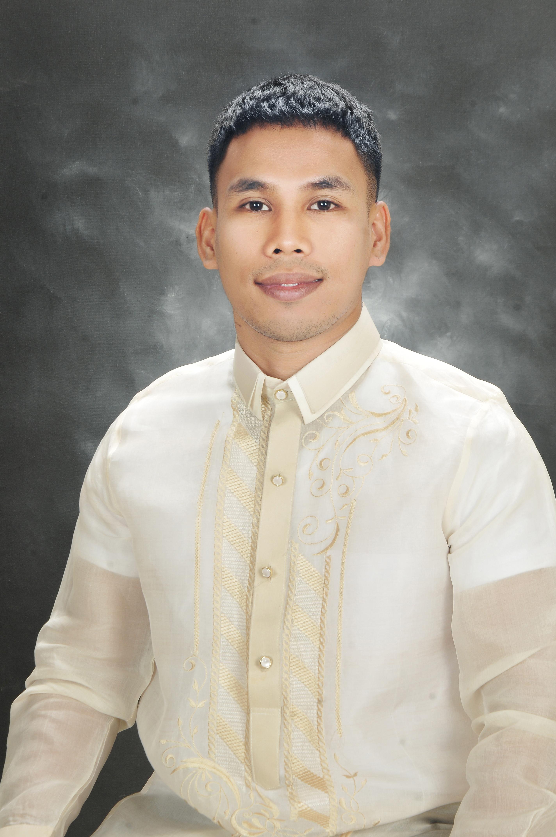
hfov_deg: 13.0
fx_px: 2439
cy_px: 418
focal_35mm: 105
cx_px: 278
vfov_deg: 19.5
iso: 200
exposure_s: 1/125
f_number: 14
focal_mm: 70
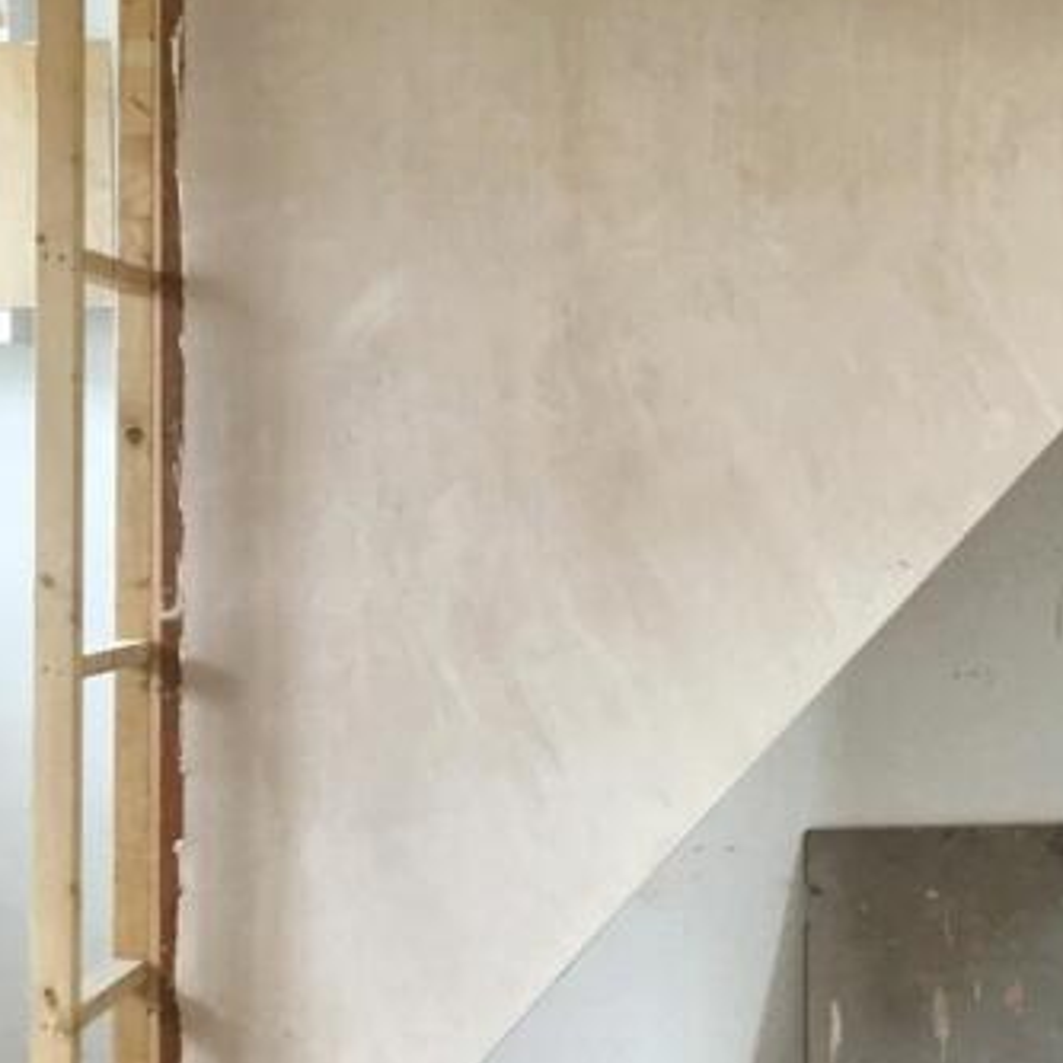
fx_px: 1668
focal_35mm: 48
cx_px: 796
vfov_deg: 35.4
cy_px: 509
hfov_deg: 34.6
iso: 100
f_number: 2.4
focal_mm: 3.3
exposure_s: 1/33
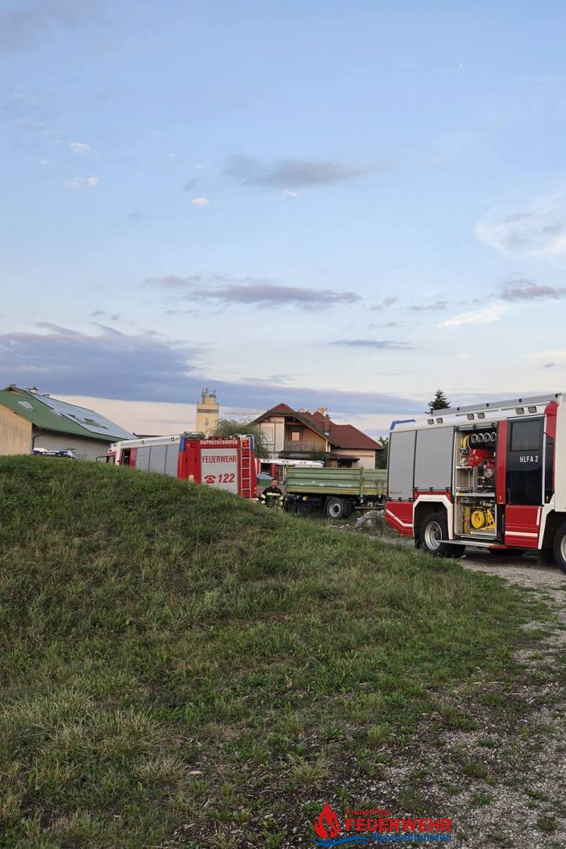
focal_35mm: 32
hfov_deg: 40.6
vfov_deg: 58.7
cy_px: 425
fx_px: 754
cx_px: 383
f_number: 1.4
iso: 25
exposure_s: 1/180
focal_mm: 6.5
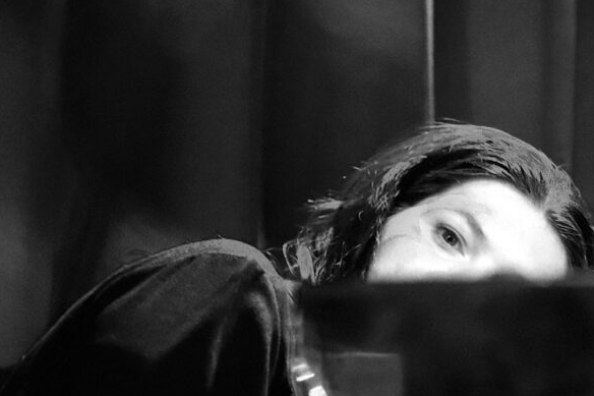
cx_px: 339
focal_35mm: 204
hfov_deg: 10.1
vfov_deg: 6.7
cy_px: 219
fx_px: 3365
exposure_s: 1/160
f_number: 2.8
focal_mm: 155
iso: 12800
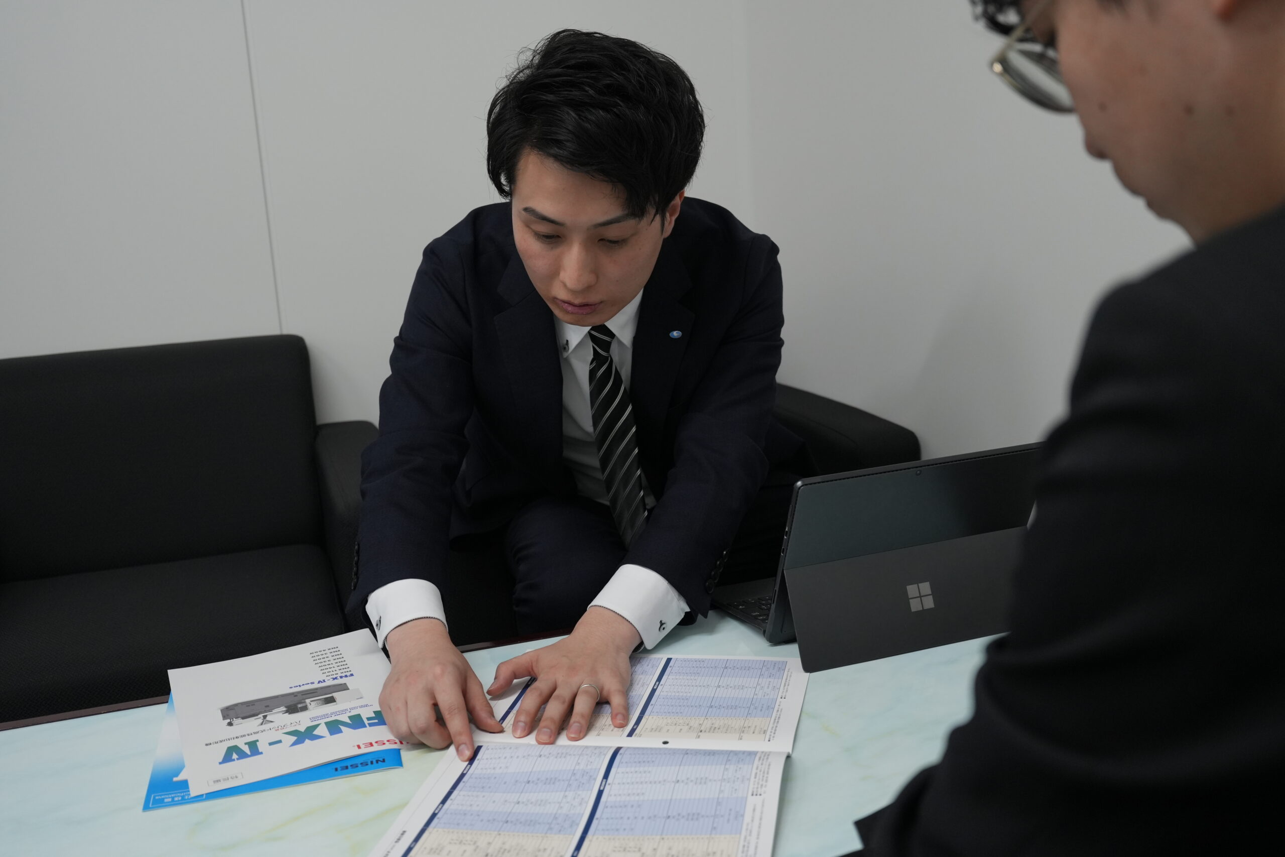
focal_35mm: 34
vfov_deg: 38.9
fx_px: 1214
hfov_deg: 55.8
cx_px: 642
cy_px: 428
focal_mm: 34
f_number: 4.5
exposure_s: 1/250
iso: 1600
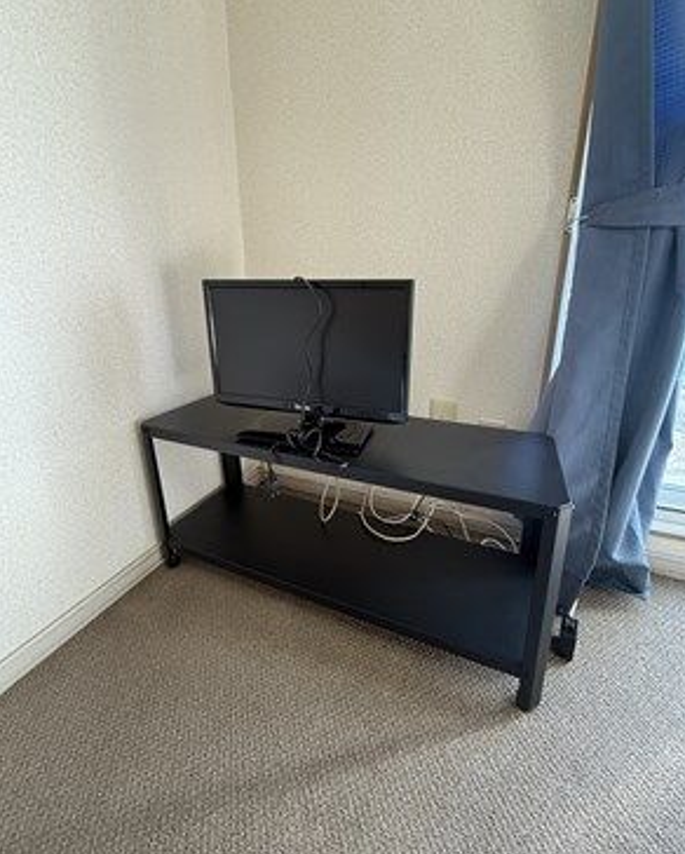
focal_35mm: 15
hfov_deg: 84.1
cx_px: 347
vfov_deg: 96.5
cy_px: 389
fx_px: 379
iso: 160
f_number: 2.2
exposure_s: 1/100
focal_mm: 2.22
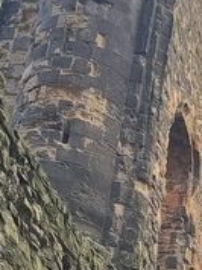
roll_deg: +0.4
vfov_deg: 14.7
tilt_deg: +20.6
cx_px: 447
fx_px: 913
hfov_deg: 11.1
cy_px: 488
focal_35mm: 117
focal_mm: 5.1
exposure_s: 1/122
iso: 50
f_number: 1.6
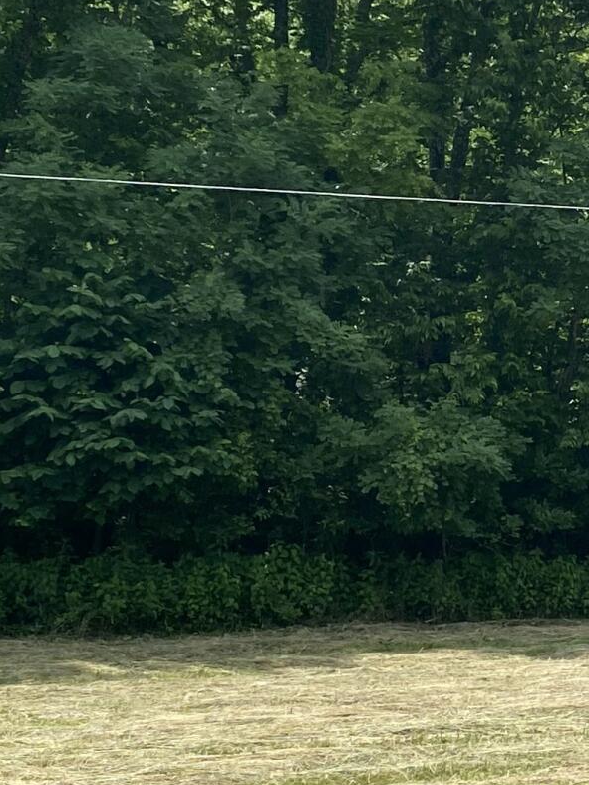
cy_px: 473
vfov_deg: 19.8
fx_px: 2246
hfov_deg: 14.3
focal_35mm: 99
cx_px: 760
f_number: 1.8
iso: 32
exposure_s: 1/1754
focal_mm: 4.25
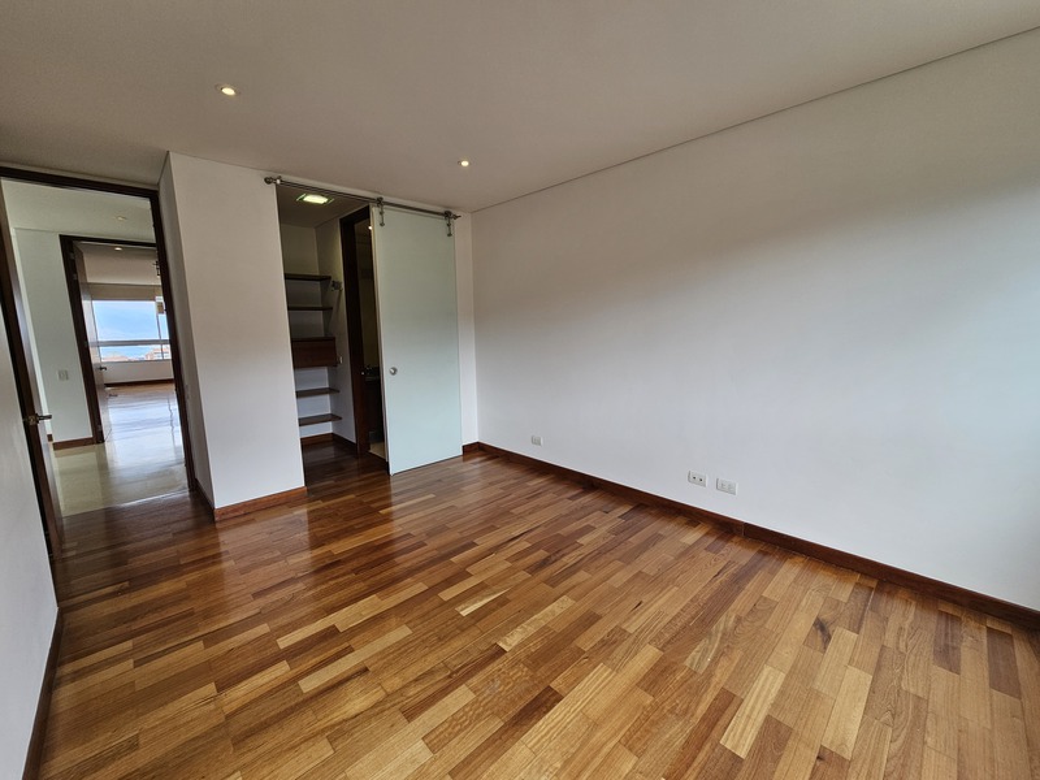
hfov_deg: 106.2
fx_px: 391
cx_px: 520
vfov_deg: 89.9
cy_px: 390
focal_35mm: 13
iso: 50
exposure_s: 1/160
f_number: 2.2
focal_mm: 2.2
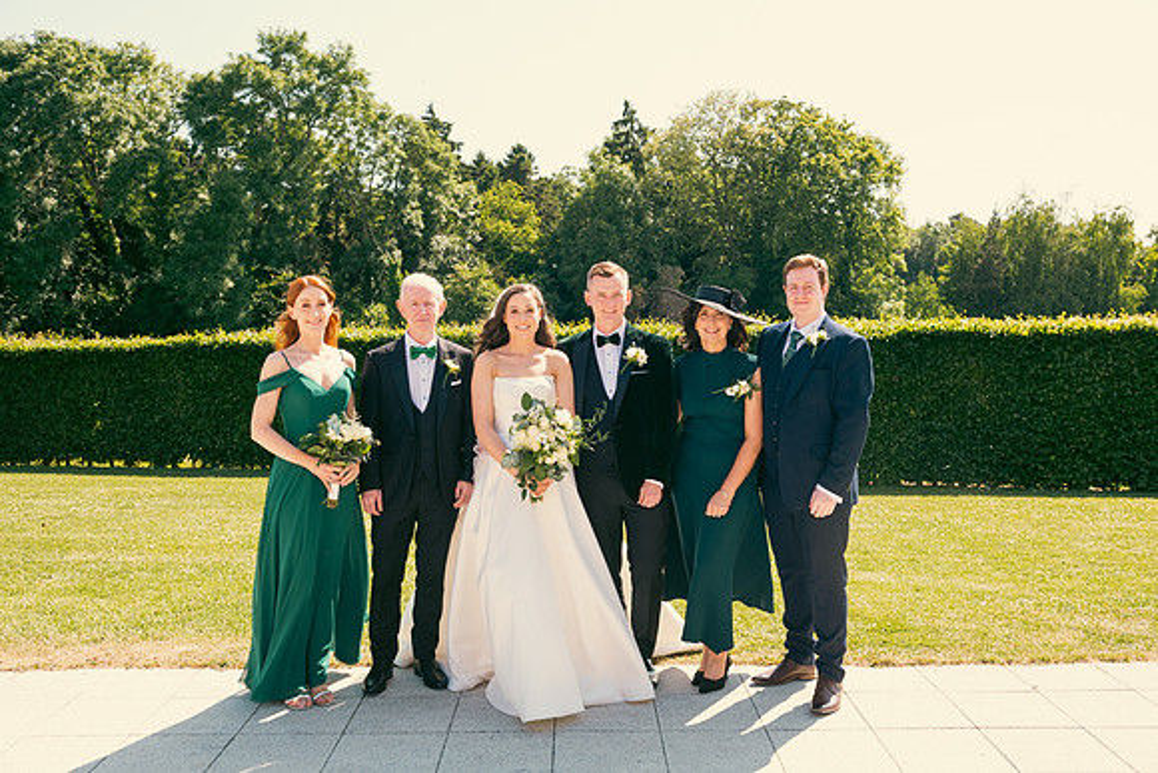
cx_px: 579
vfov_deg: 38.9
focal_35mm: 34
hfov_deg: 55.8
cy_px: 386
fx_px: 1094
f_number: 6.3
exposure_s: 1/200
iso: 125
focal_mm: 34
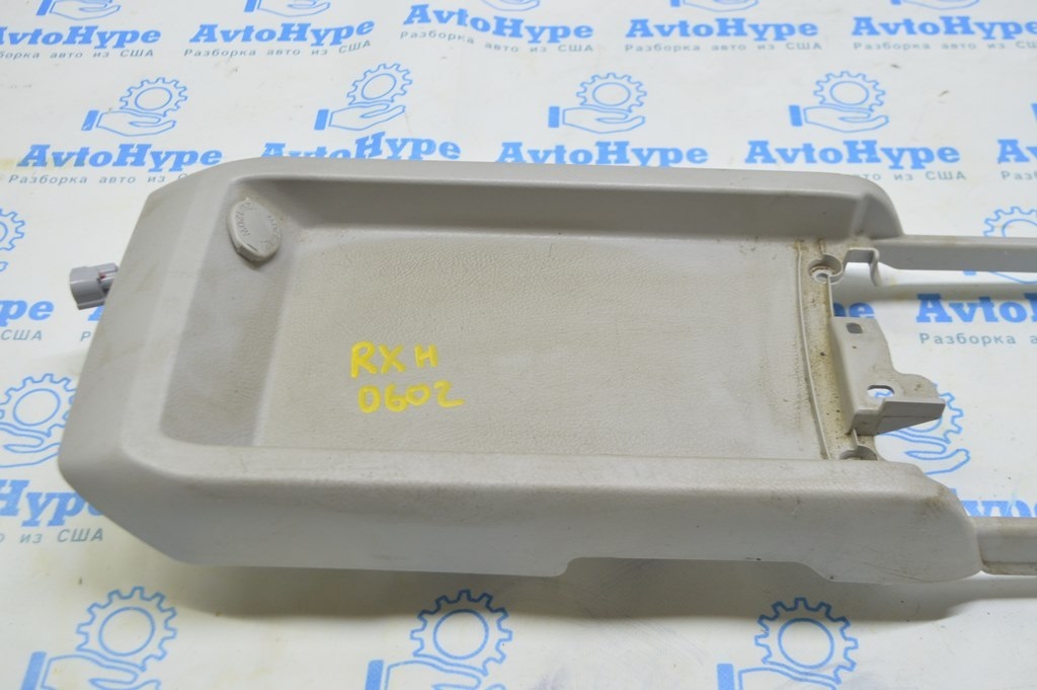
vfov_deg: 31.8
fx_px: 1209
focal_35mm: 42
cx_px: 518
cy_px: 345
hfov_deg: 46.4
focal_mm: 28
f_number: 5.6
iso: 400
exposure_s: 1/20
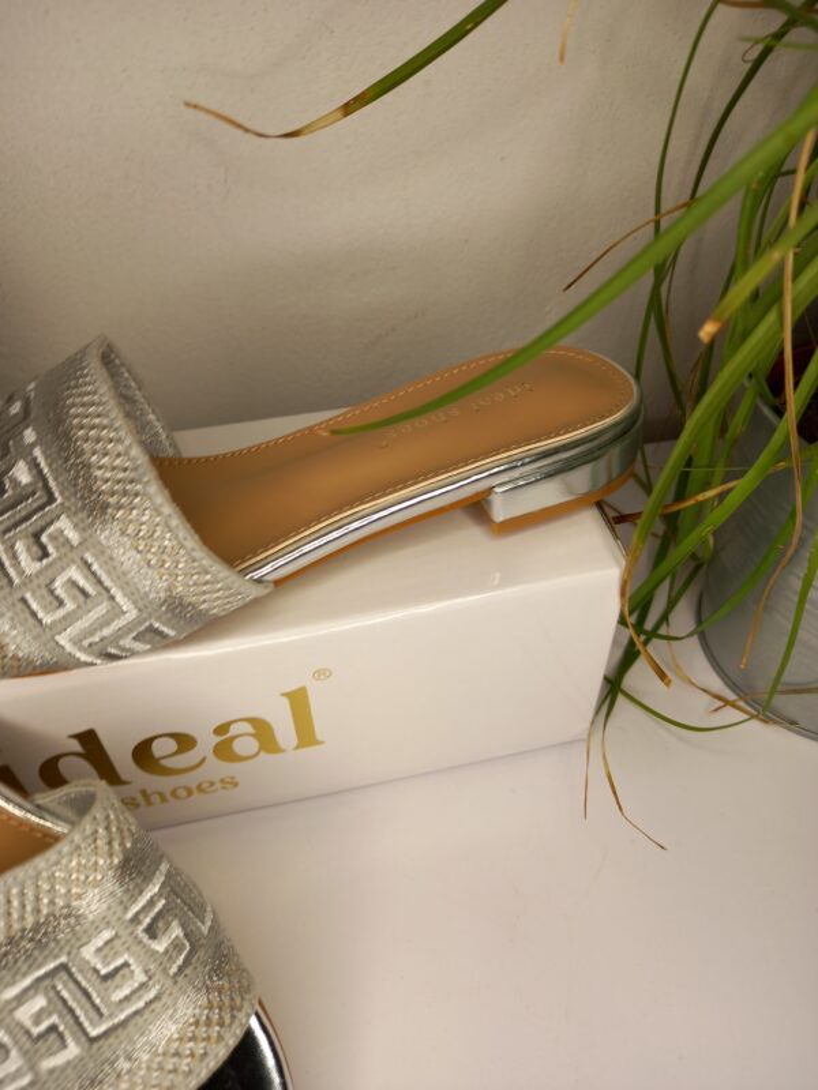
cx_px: 409
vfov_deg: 69.4
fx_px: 788
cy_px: 545
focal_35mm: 25
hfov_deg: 54.9
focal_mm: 4.6
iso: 32
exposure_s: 1/50
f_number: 2
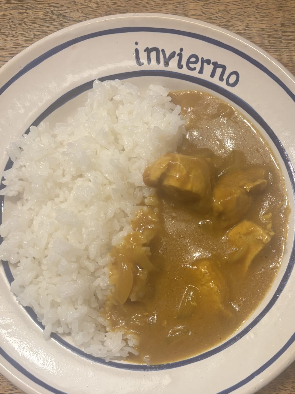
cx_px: 211
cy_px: 279
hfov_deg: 37.1
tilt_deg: -85.2
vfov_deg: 47.7
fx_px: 432
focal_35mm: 38
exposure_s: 1/50
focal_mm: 5.96
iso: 125
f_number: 1.6
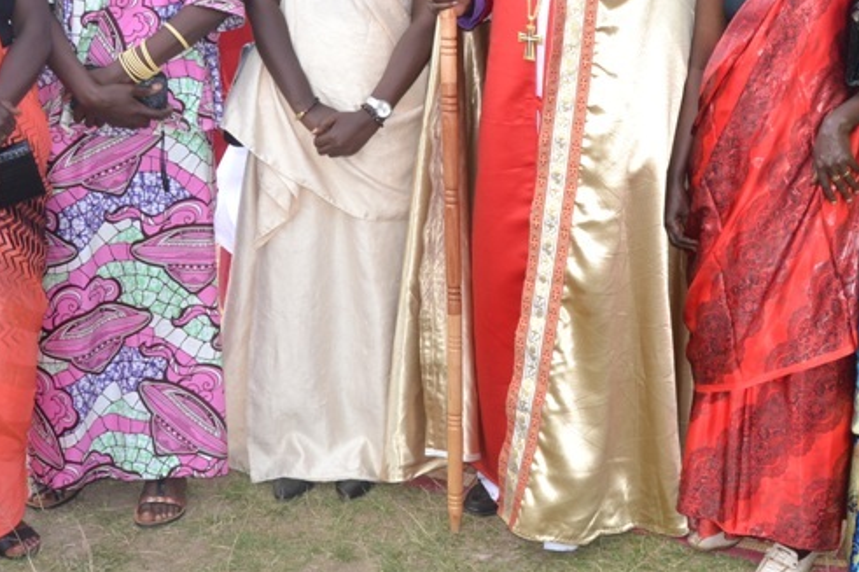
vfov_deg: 24.0
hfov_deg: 35.5
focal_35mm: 55
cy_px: 80
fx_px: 1312
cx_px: 640
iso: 400
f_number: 7.1
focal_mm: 18
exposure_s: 1/200
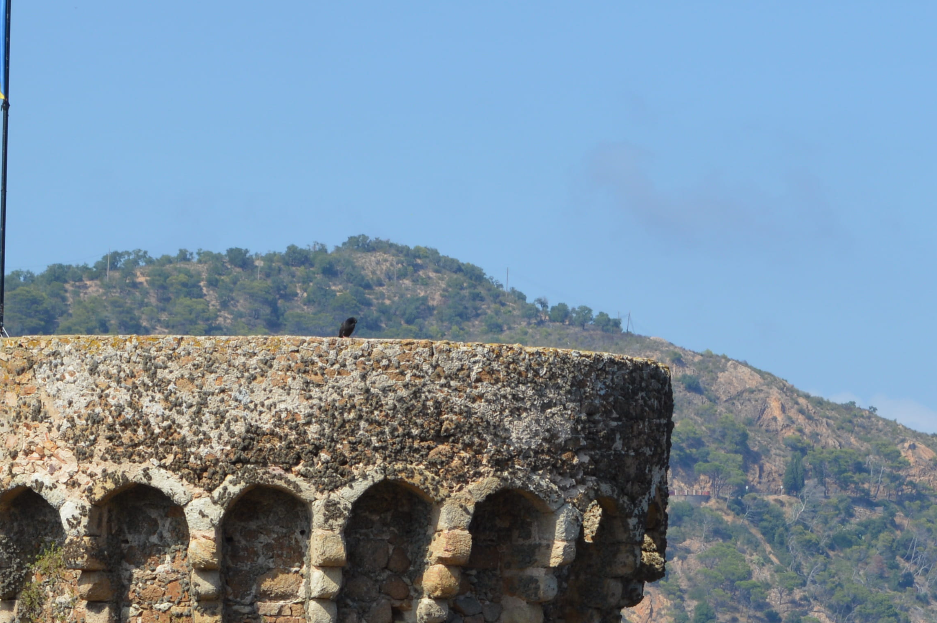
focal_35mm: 216
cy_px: 643
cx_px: 619
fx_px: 5626
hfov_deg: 9.5
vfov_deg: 6.3
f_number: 8
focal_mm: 55
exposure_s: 1/250
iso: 100
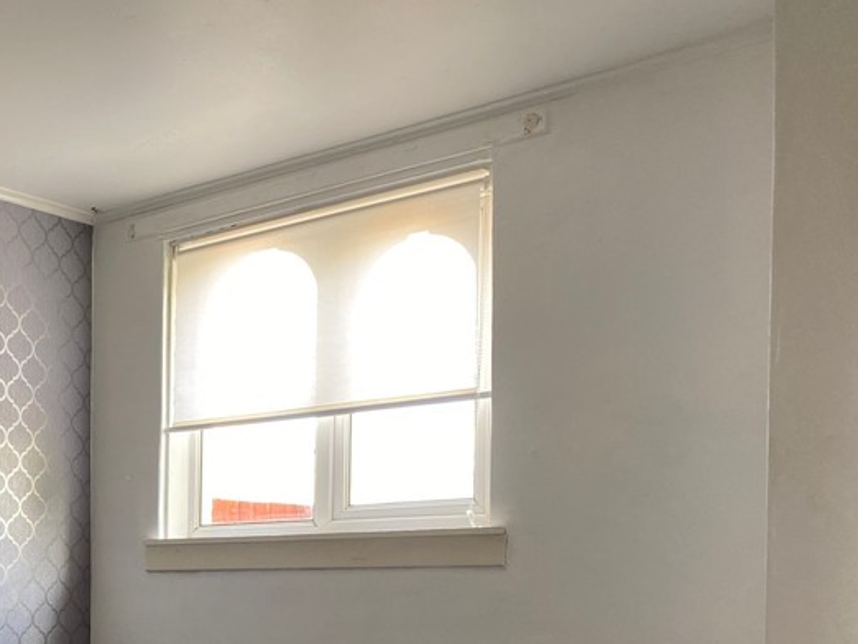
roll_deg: -0.2
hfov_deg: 34.4
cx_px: 18
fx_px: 1265
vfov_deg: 27.2
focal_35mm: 51
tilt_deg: -1.0
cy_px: 624
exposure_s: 1/102
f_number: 1.8
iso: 125
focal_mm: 4.25
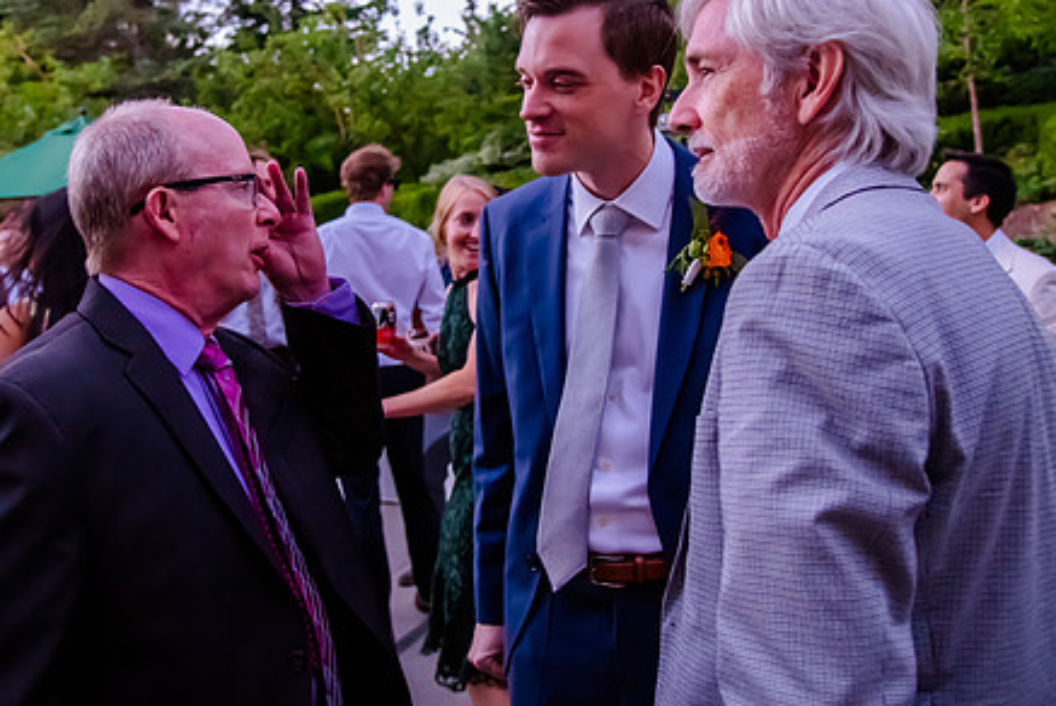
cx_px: 495
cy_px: 231
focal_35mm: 34
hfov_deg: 55.7
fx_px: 998
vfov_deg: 38.5
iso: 5000
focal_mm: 24
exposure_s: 1/320
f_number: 4
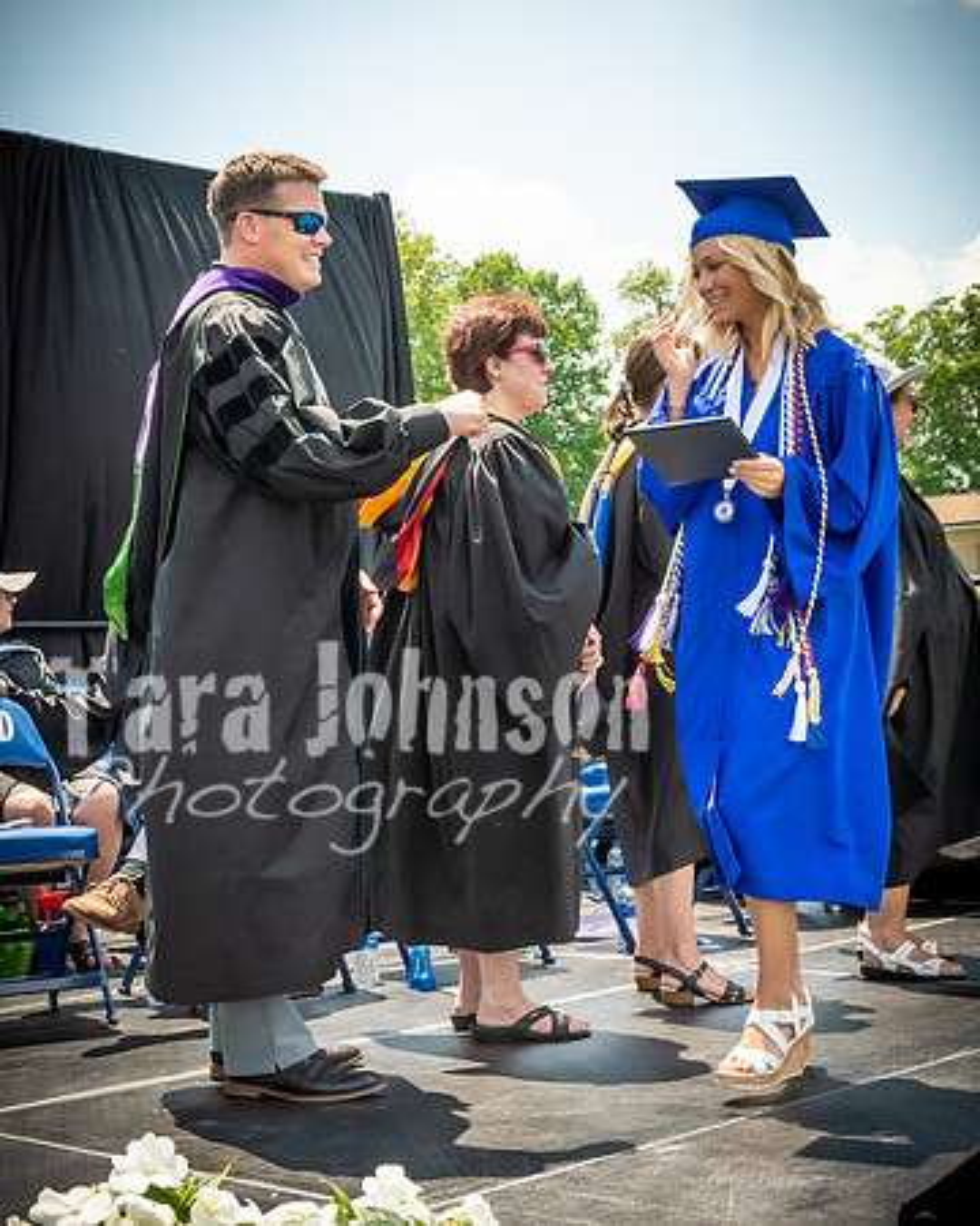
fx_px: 2197
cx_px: 495
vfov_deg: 31.2
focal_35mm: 61
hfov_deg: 25.2
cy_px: 603
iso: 200
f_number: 7.1
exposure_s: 1/800
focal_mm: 24
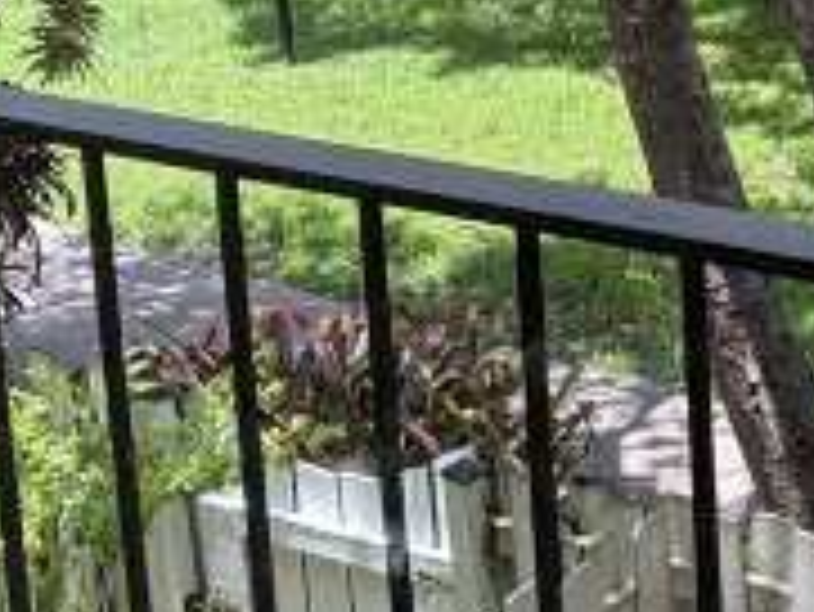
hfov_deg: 16.5
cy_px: -171
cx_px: 944
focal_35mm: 115
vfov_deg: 12.5
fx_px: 2706
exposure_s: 1/566
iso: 50
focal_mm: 5.96
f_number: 1.6
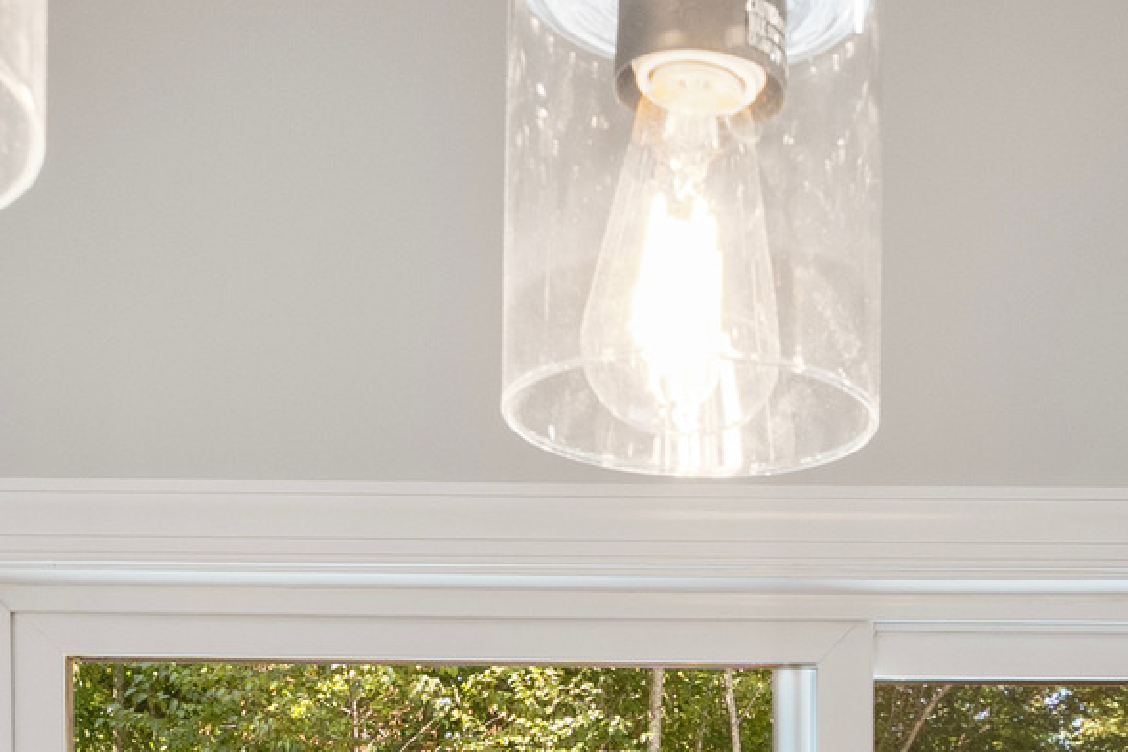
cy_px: 1269
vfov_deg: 16.3
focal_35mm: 73
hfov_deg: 27.3
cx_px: 854
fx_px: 2288
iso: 800
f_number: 8
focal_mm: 14
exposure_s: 1/13
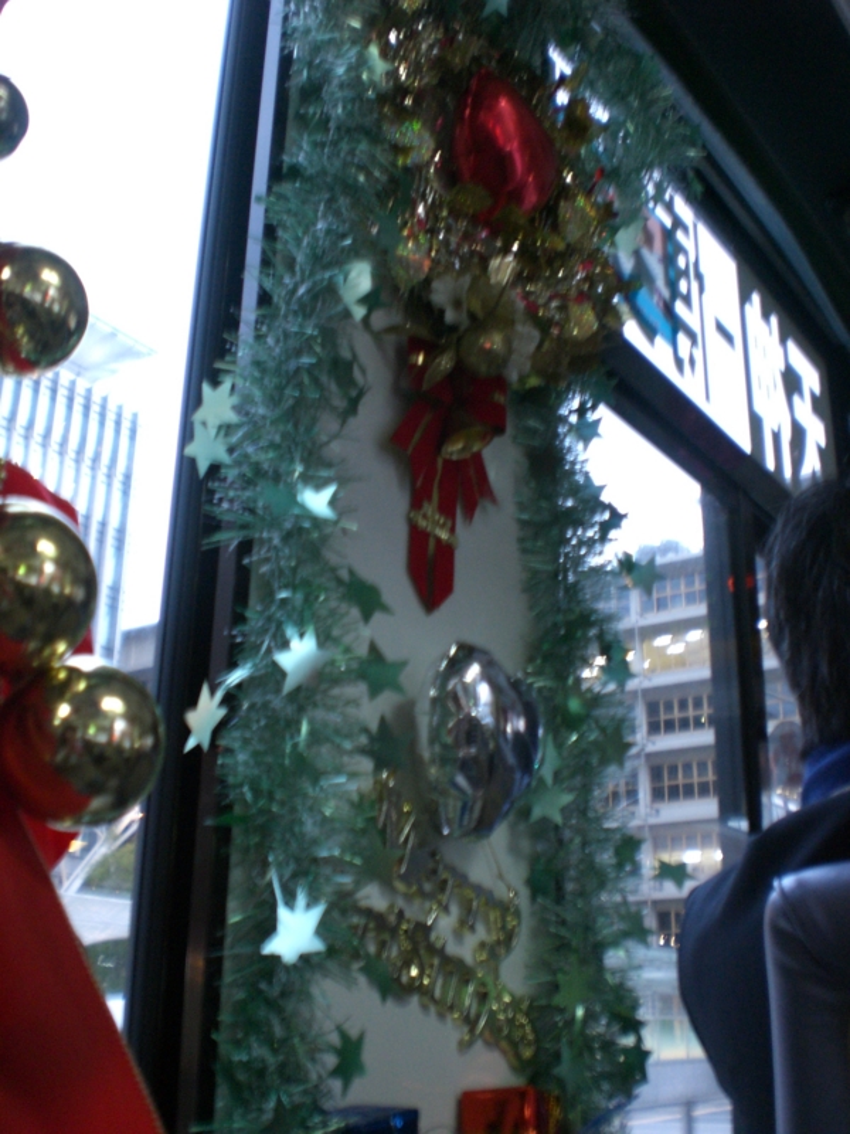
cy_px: 567
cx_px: 425
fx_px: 1244
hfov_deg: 37.7
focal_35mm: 38
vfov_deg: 49.0
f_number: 3.1
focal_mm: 6.3
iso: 200
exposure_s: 1/13
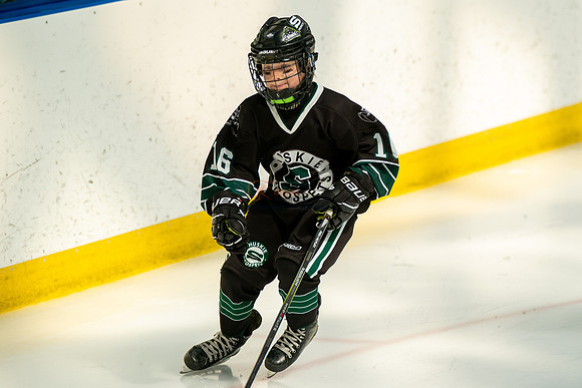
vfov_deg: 5.8
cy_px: 155
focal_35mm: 237
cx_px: 350
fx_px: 3830
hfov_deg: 8.7
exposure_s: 1/4000
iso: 1600
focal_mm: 197
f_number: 3.5
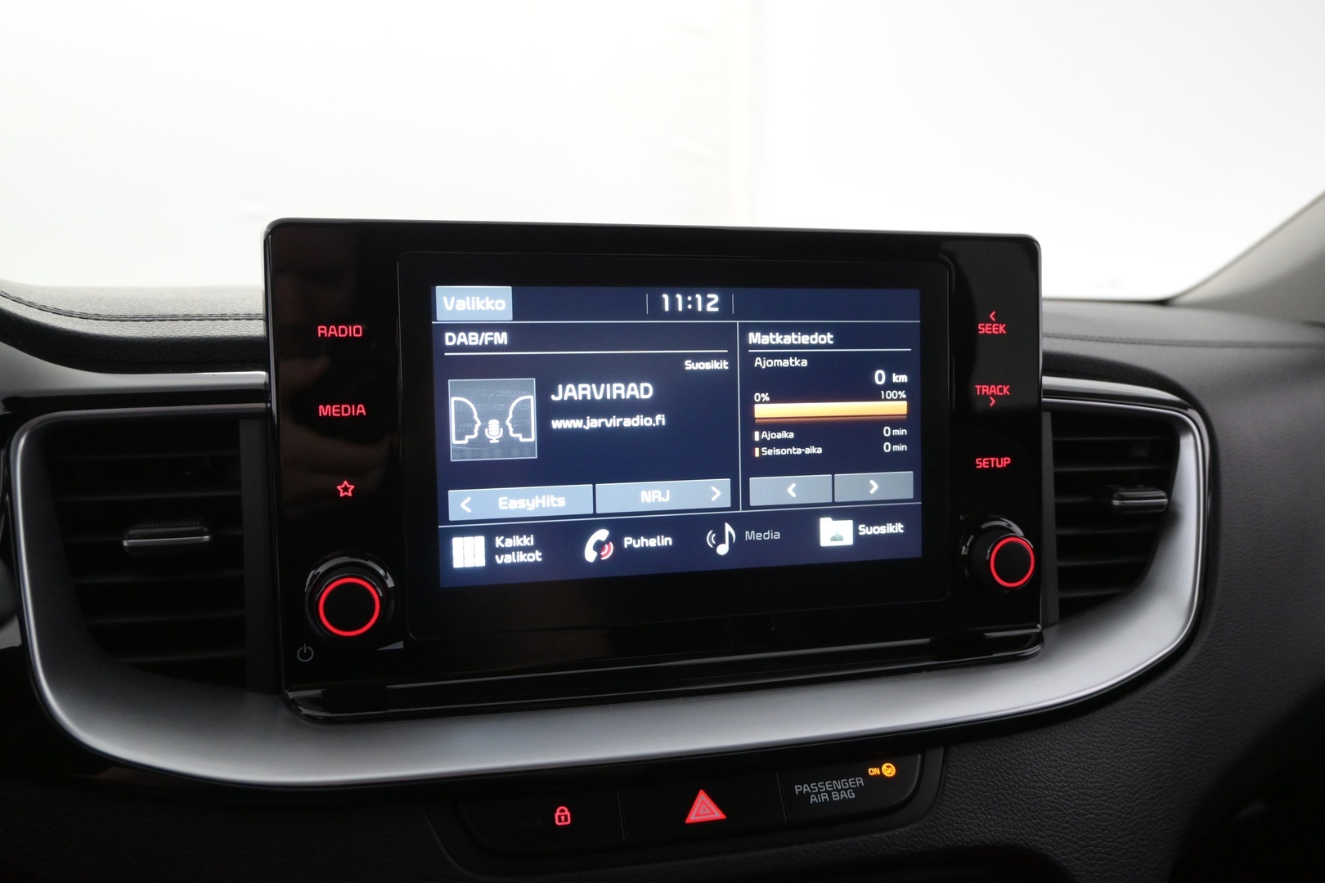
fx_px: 1076
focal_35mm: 29
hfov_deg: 63.2
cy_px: 442
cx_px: 662
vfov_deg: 44.6
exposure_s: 1/60
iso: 2500
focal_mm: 19.5
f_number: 4
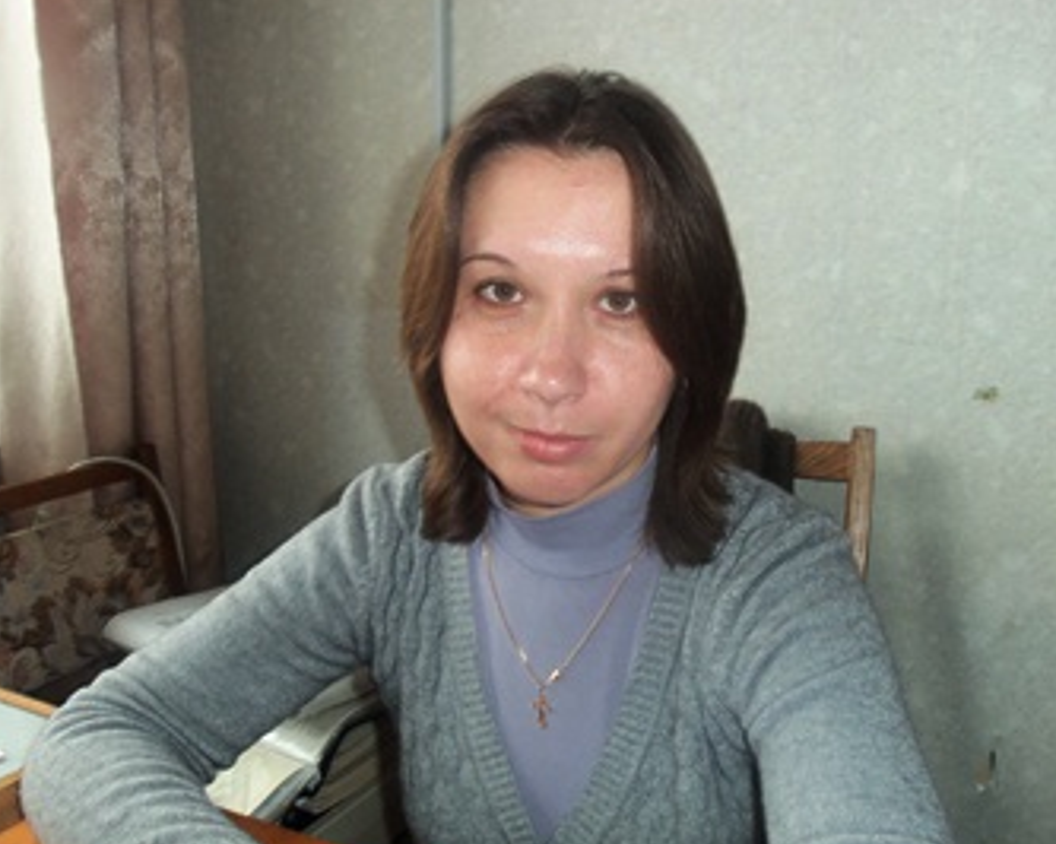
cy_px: 447
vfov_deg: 43.3
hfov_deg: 52.8
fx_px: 1062
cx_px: 583
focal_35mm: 34
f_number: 3.4
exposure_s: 1/30
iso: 100
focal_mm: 5.2
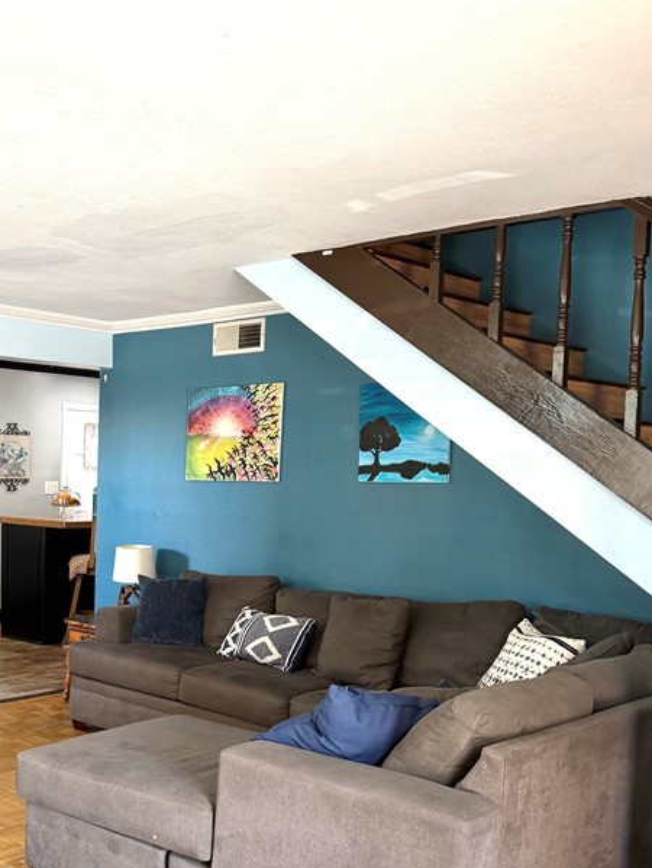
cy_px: 551
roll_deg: -0.9
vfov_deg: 45.3
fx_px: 1029
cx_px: 128
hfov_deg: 34.1
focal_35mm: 41
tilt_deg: -5.6
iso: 200
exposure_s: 1/121
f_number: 1.78
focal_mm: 6.76
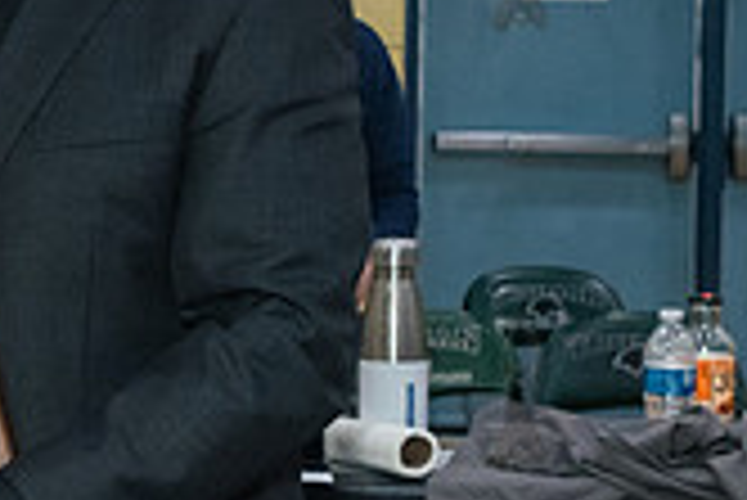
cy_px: 241
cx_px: -163
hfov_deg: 13.5
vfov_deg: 9.3
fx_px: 3074
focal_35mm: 148
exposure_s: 1/200
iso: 4000
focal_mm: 35
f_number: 5.6
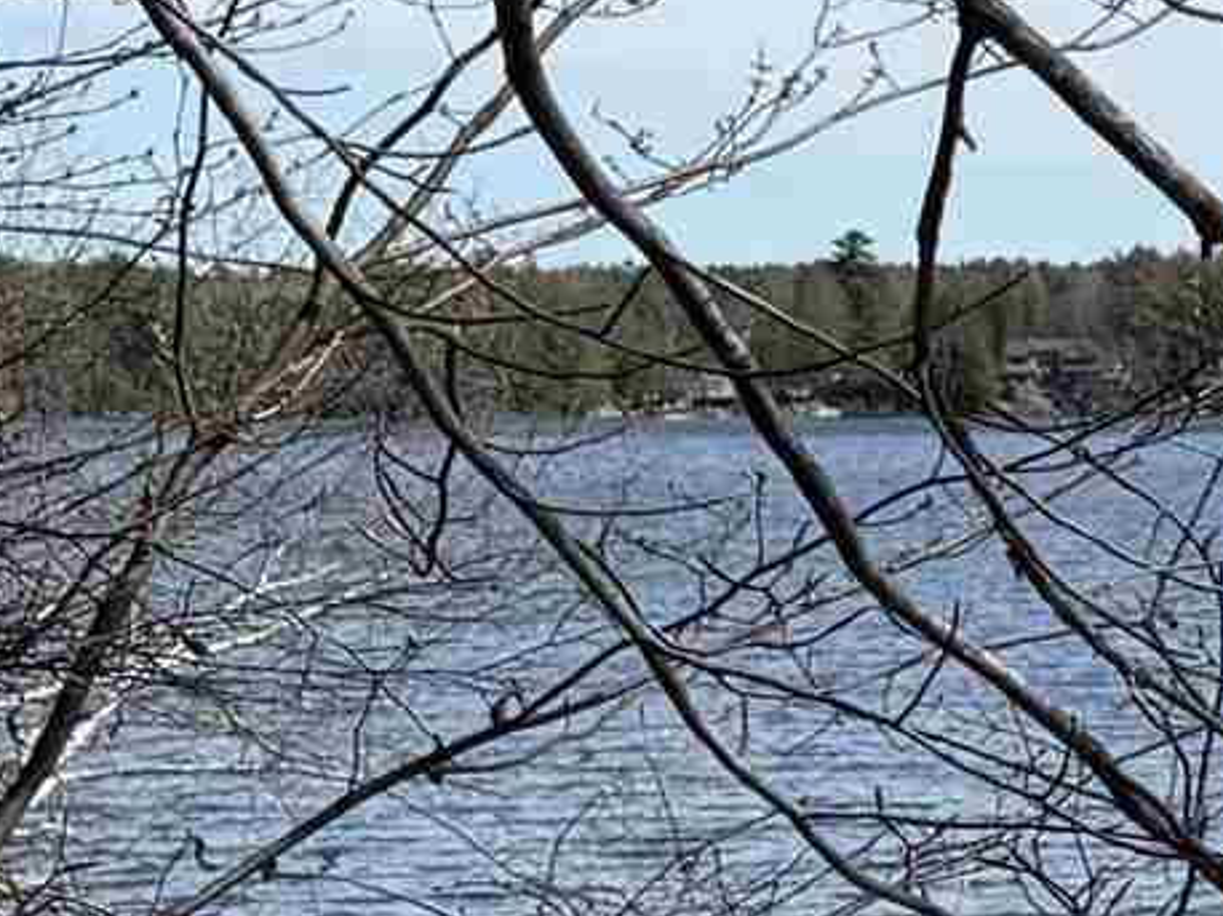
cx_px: 2758
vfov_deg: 9.2
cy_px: 454
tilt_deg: -0.6
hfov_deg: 10.8
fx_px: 5685
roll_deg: +0.5
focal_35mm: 161
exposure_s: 1/6173
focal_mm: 6.76
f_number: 1.78
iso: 80
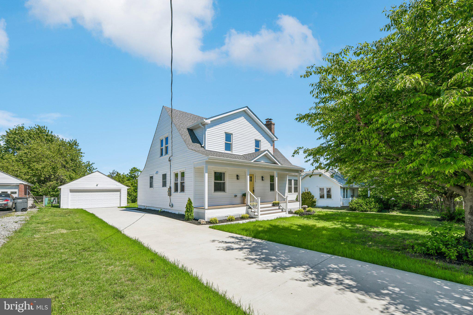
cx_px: 236
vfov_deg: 81.2
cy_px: 158
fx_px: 184
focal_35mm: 14
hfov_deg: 104.3
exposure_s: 1/320
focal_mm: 14
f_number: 8
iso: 100
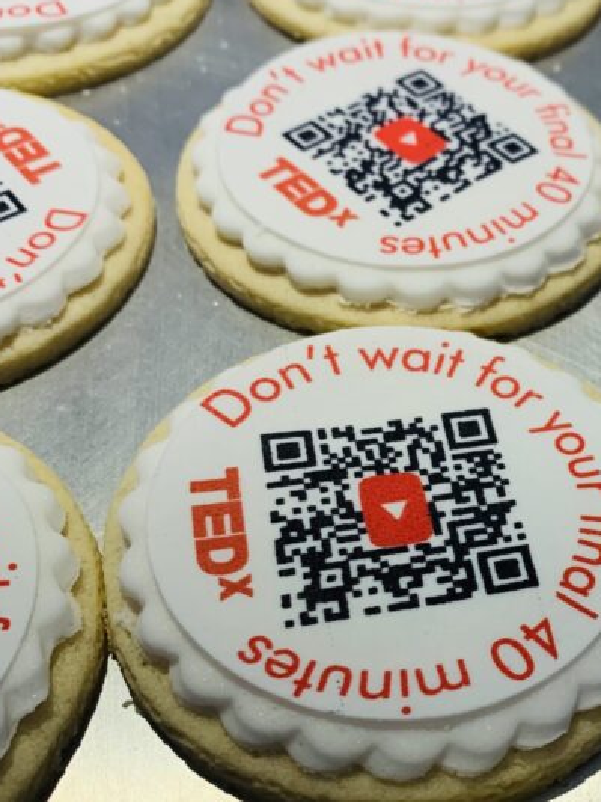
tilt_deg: -51.5
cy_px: 514
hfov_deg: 28.0
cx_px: 541
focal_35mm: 50
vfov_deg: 37.9
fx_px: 1157
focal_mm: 4.25
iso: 80
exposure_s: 1/100
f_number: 1.8
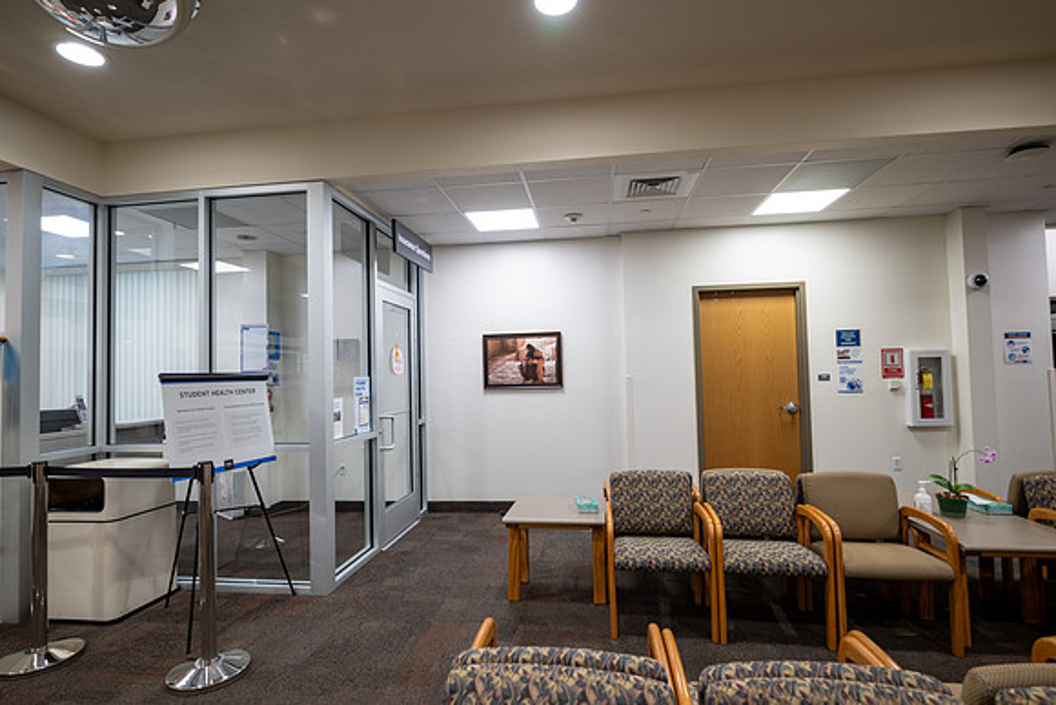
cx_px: 528
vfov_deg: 66.0
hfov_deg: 88.4
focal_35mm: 18
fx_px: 543
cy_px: 352
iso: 100
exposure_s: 1/4
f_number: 7.1
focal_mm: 18.5
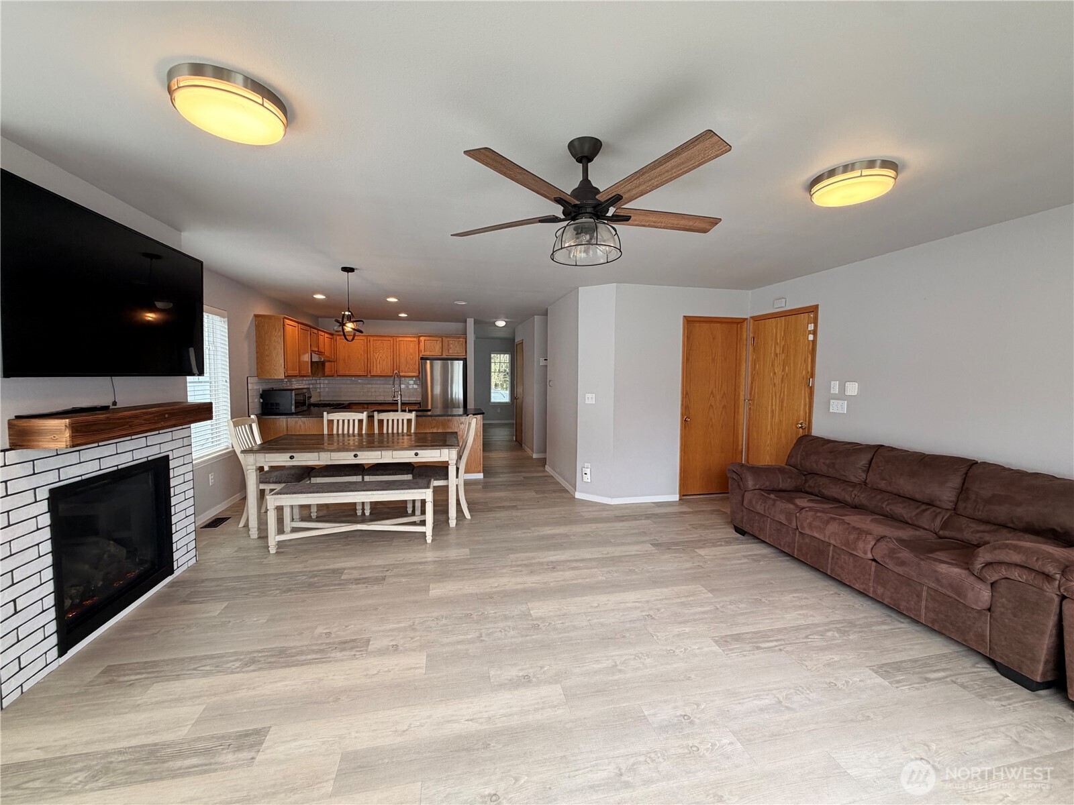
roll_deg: -0.8
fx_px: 434
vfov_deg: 85.7
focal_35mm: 14
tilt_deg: -3.7
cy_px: 402
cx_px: 537
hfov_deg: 102.1
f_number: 2.2
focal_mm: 2.22
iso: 125
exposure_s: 1/120
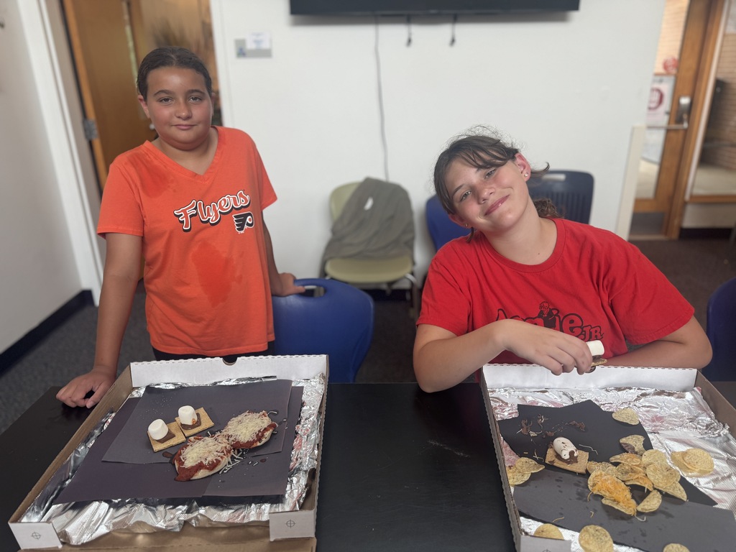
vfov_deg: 56.8
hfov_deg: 71.6
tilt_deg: -21.5
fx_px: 510
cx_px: 368
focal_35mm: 24
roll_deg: +0.3
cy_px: 276
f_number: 1.78
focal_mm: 6.76
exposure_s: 1/120
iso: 100
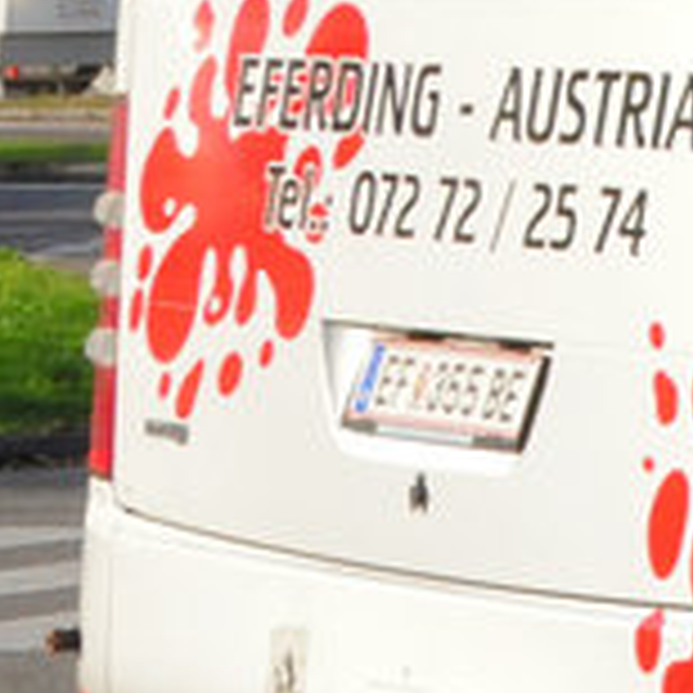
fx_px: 5601
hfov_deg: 6.0
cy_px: -421
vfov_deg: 7.0
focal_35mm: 247
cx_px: 2682
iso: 800
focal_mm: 25
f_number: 11
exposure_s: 1/500
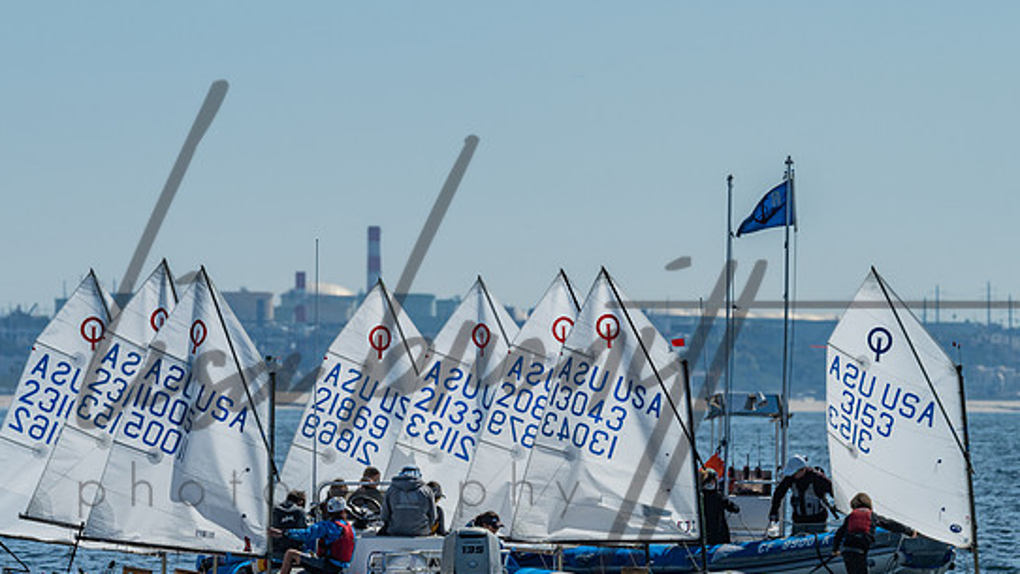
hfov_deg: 4.8
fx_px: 12280
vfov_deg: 2.7
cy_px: 359
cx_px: 507
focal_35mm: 454
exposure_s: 1/500
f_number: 8
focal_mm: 280
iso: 100
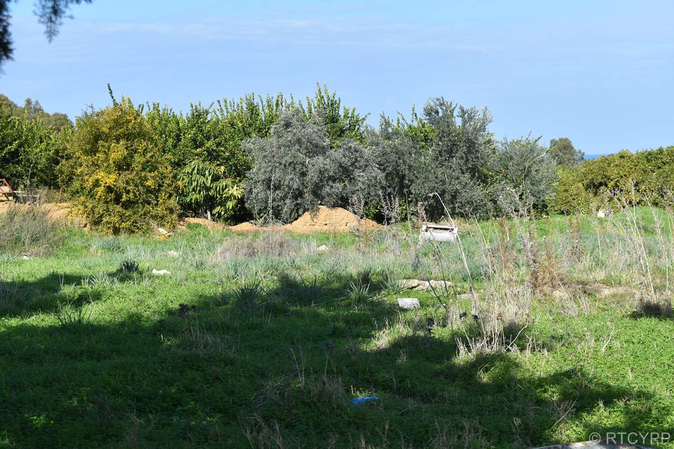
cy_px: 224
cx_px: 337
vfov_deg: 18.9
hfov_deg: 28.1
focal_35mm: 72
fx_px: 1348
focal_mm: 48
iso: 100
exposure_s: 1/250
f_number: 8
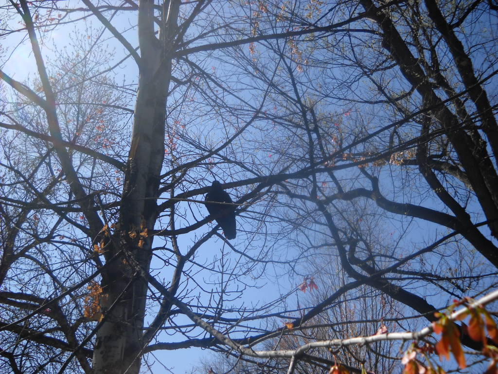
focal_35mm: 41
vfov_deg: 35.1
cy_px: 187
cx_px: 249
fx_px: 590
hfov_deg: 45.8
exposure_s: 1/284
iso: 64
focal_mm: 6.72
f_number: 5.5
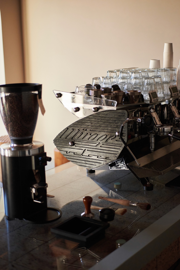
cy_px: 135
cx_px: 90
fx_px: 450
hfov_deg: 22.6
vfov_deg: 33.4
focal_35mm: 60
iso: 2000
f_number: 2.8
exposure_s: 1/1600
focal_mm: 60
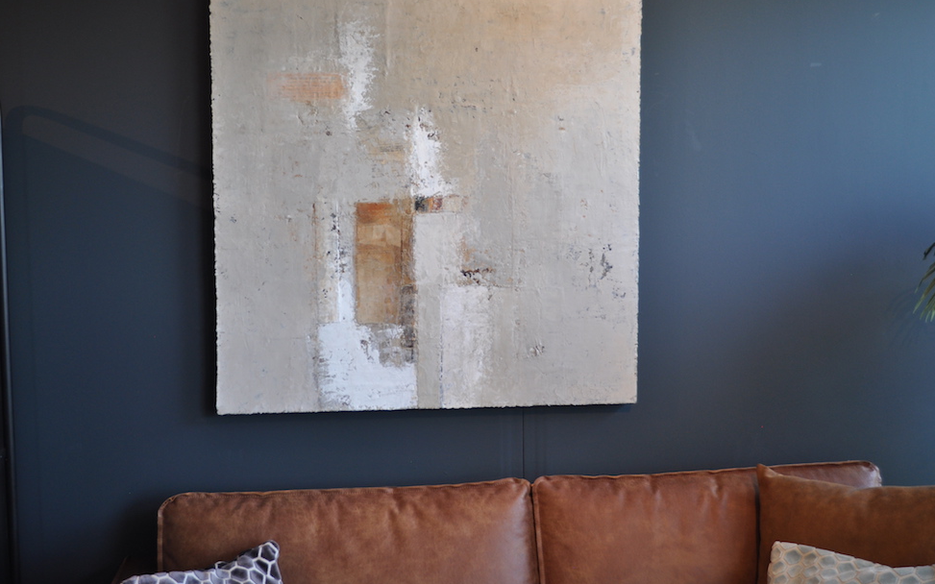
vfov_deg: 28.3
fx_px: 1160
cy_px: 268
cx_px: 469
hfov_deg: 43.9
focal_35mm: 46
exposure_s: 1/60
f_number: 4.5
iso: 400
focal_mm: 29
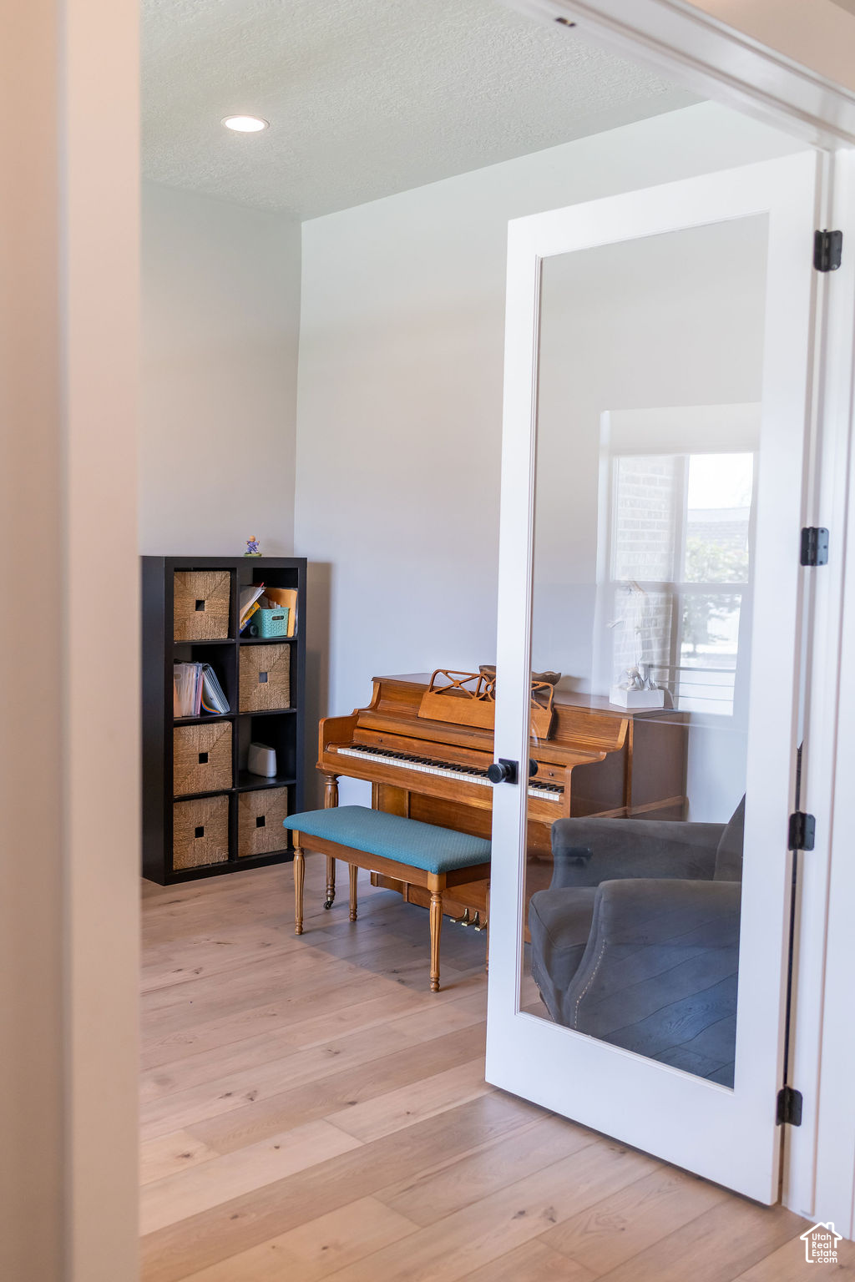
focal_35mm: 35
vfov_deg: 54.4
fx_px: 1247
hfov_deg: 37.9
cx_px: 428
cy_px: 641
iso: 800
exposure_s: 1/250
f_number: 3.2
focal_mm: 35
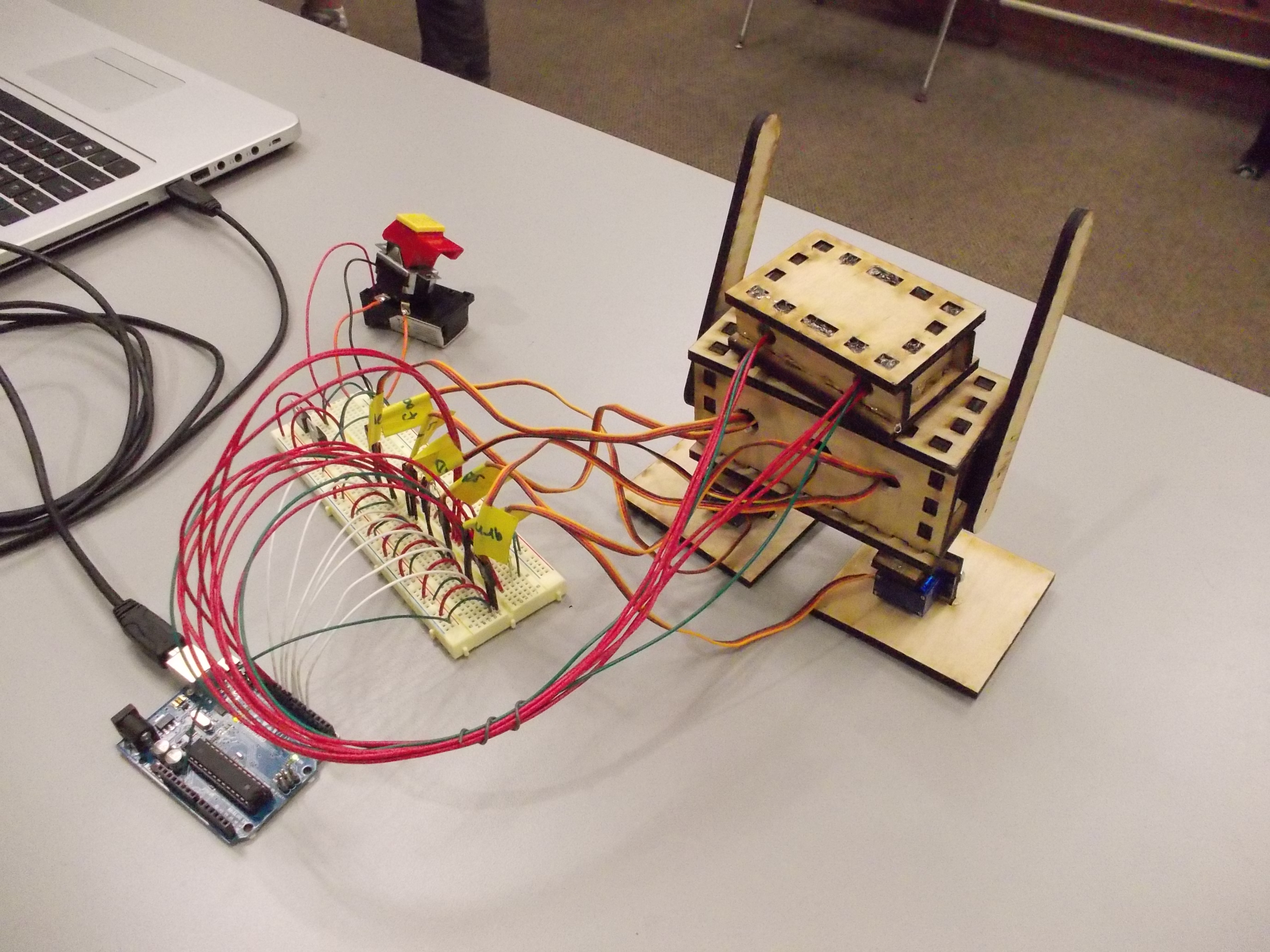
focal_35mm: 29
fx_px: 1064
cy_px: 476
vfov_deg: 48.2
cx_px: 635
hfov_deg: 61.7
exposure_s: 1/100
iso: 800
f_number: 3.3
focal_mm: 4.1
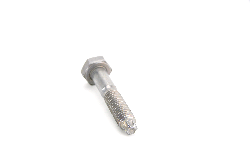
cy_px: 83
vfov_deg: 18.1
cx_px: 125
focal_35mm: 75
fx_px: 520
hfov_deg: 27.0
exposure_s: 1/40
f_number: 8
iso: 500
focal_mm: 50
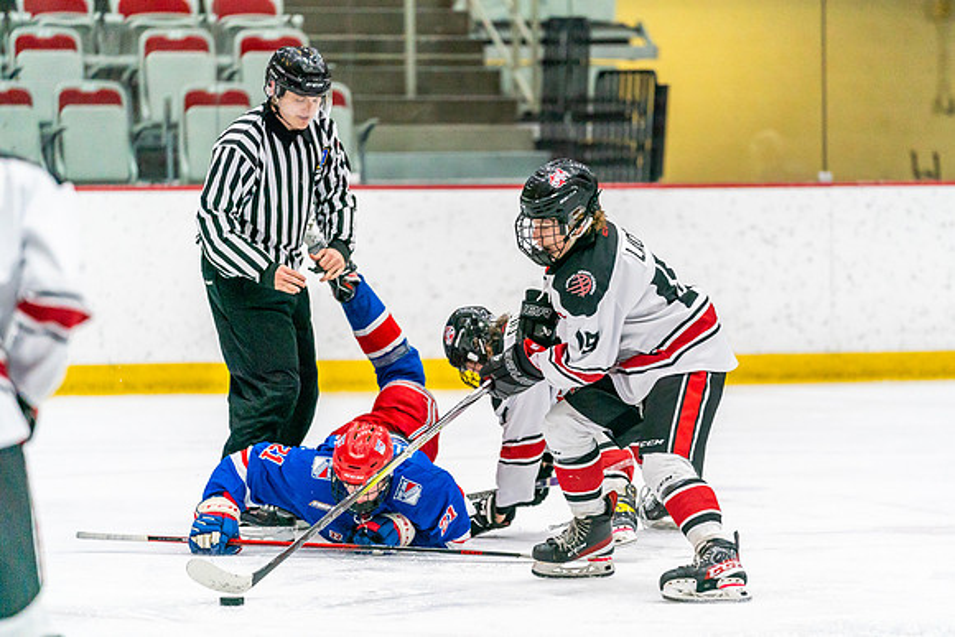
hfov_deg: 9.3
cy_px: 339
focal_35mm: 220
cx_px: 520
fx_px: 5848
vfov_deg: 6.2
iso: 3200
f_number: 2.8
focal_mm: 200
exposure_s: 1/1250
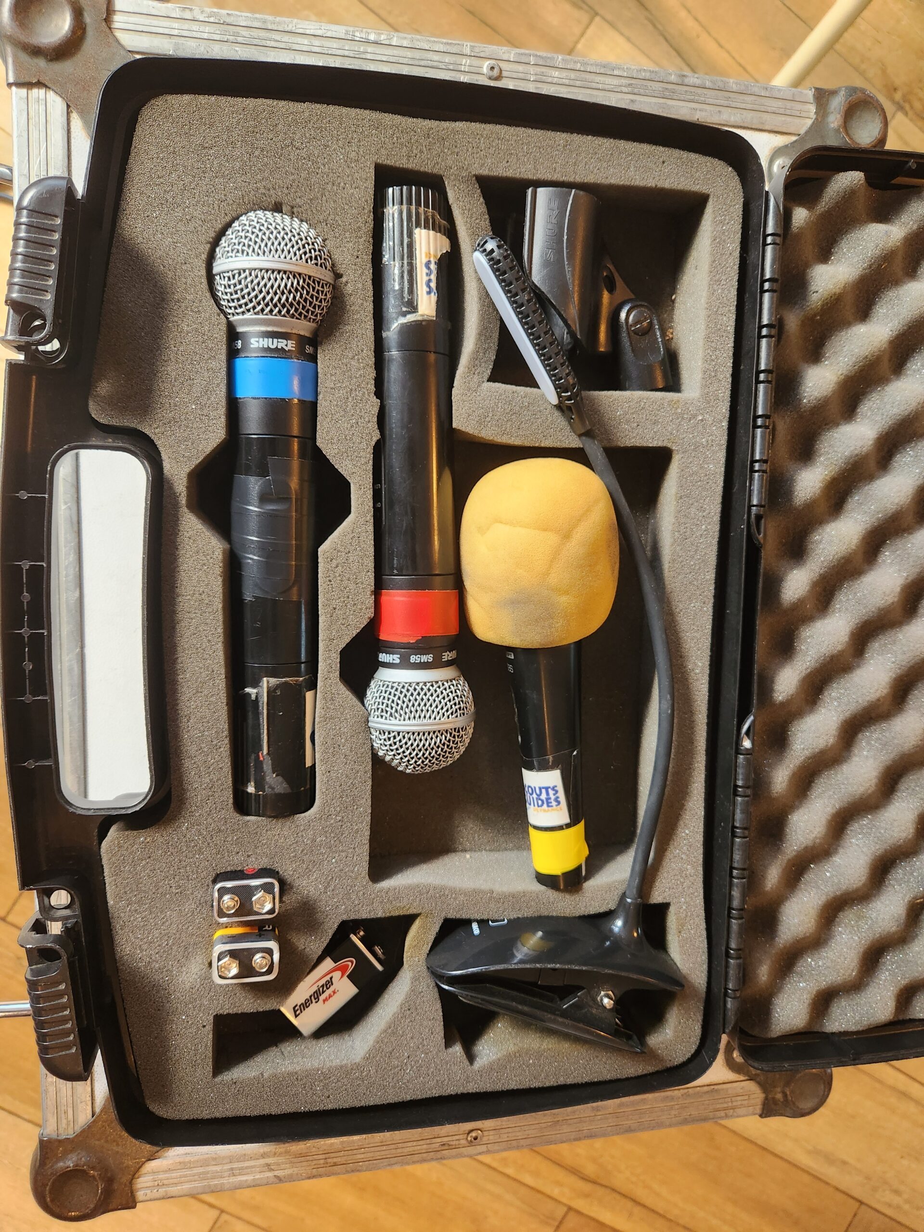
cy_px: 616
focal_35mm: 23
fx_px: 819
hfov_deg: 58.9
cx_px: 462
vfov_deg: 73.9
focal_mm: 5.4
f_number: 1.8
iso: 320
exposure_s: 1/100
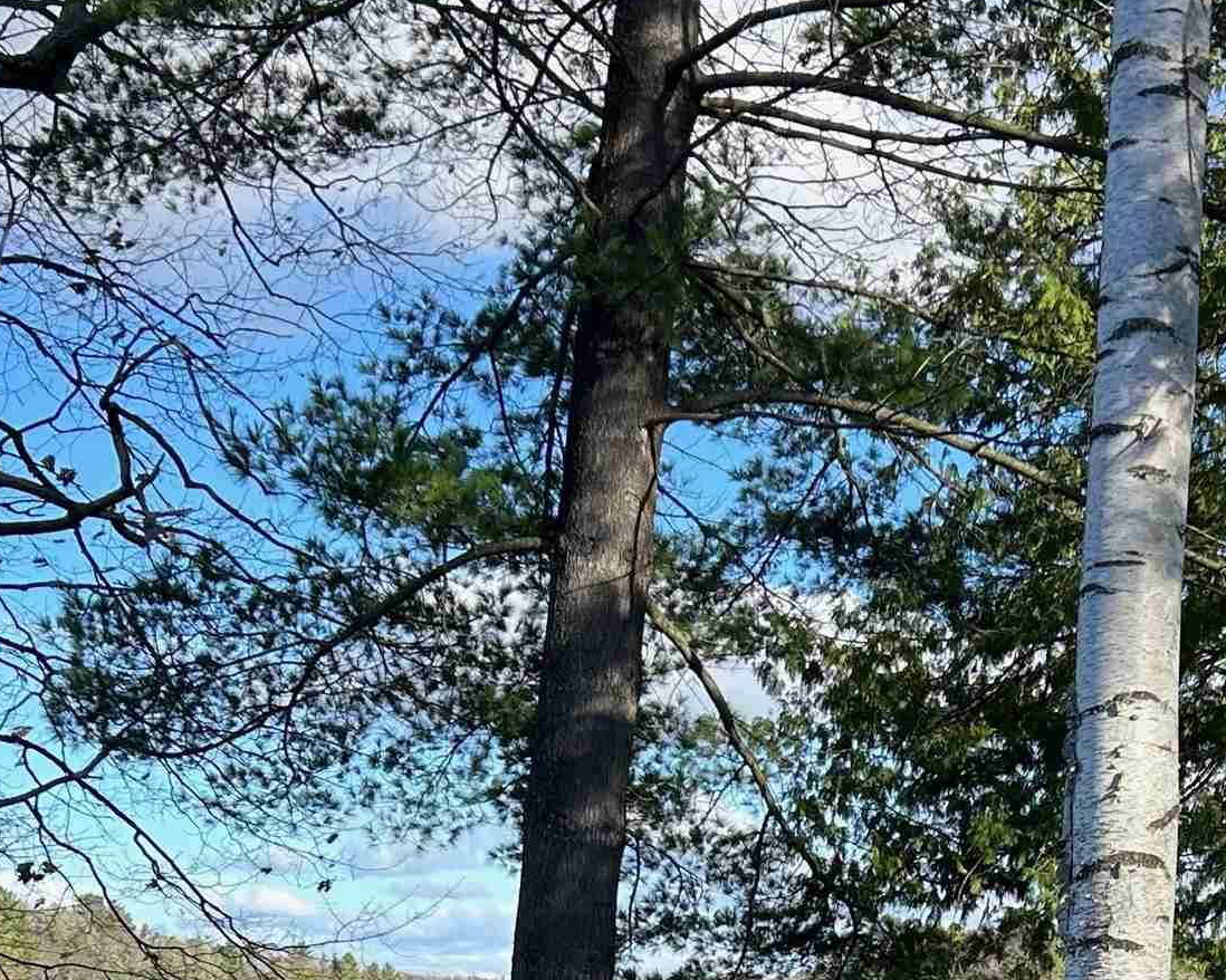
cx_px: 753
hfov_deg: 26.7
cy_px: 1221
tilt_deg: -3.5
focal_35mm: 71
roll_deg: +0.6
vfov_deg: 20.0
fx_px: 2576
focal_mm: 5.7
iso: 50
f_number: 1.5
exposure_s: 1/1779
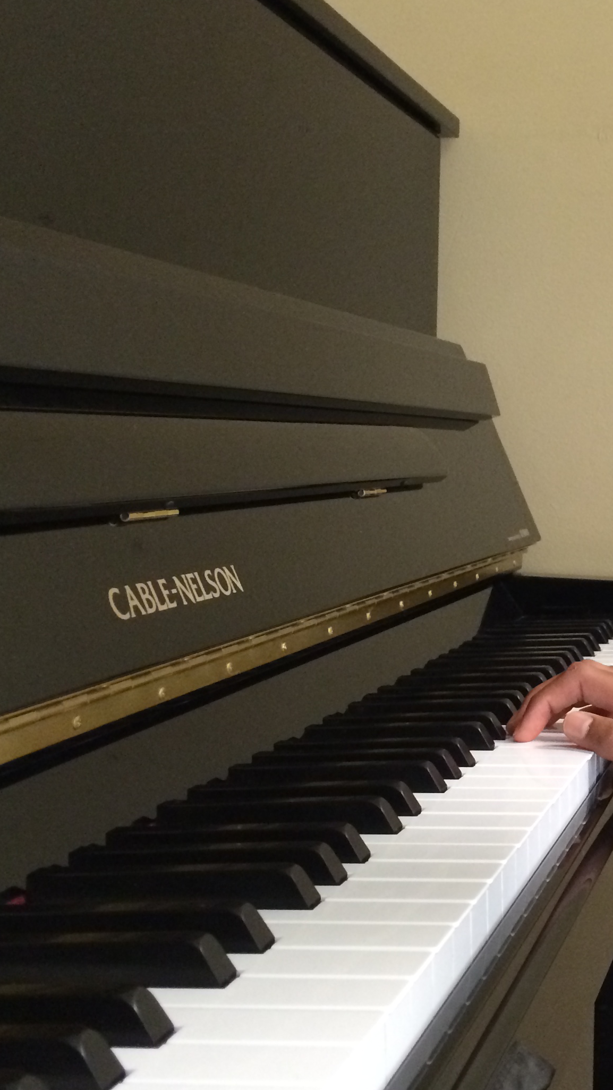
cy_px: 586
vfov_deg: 39.8
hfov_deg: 21.7
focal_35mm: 52
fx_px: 1503
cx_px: 696
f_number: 2.2
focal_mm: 4.12
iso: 250
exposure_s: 1/30
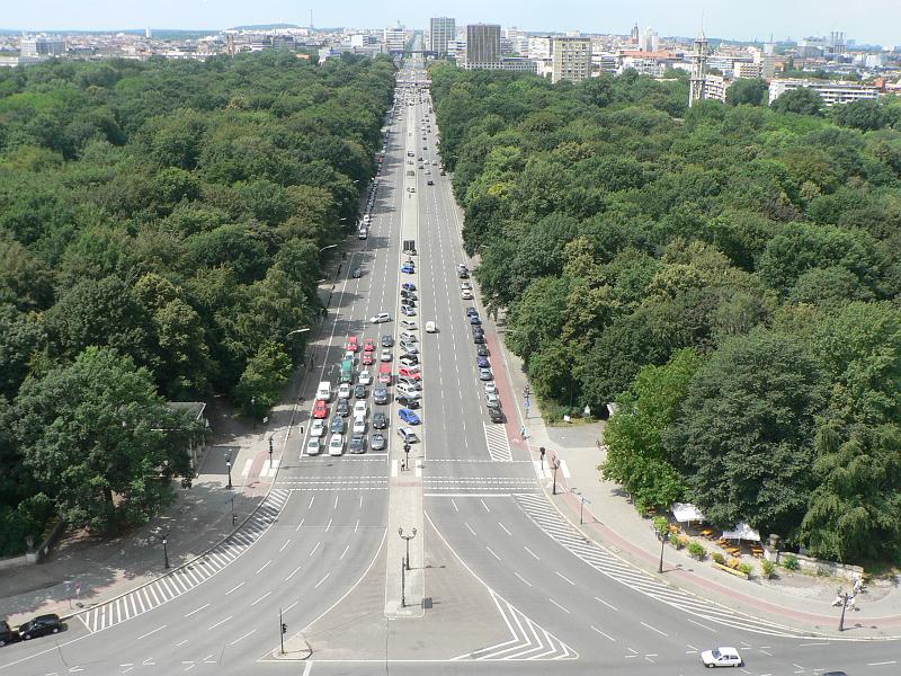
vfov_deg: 39.7
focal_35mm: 36
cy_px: 338
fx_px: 937
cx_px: 450
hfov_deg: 51.4
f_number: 4
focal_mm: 6
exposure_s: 1/400
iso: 80
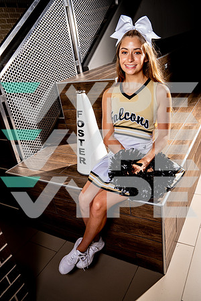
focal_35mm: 29
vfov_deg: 63.7
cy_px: 150
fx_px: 243
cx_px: 100
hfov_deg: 45.0
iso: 200
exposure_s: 1/200
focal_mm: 29
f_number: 6.3
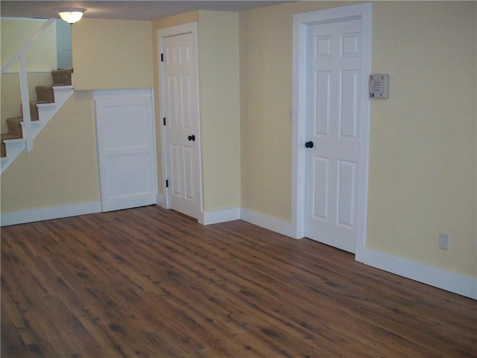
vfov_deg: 38.7
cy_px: 179
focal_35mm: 37
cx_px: 238
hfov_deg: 50.1
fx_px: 510
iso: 160
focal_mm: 6.2
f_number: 2.8
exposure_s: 1/45
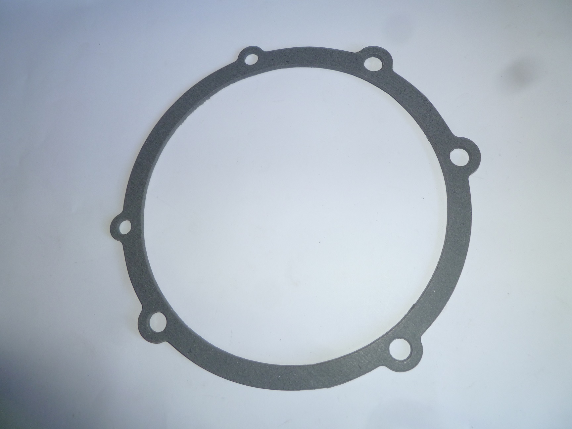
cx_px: 286
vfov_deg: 49.7
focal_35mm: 28
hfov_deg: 63.4
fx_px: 463
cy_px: 214
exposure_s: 1/30
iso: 100
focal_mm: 5
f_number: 3.3
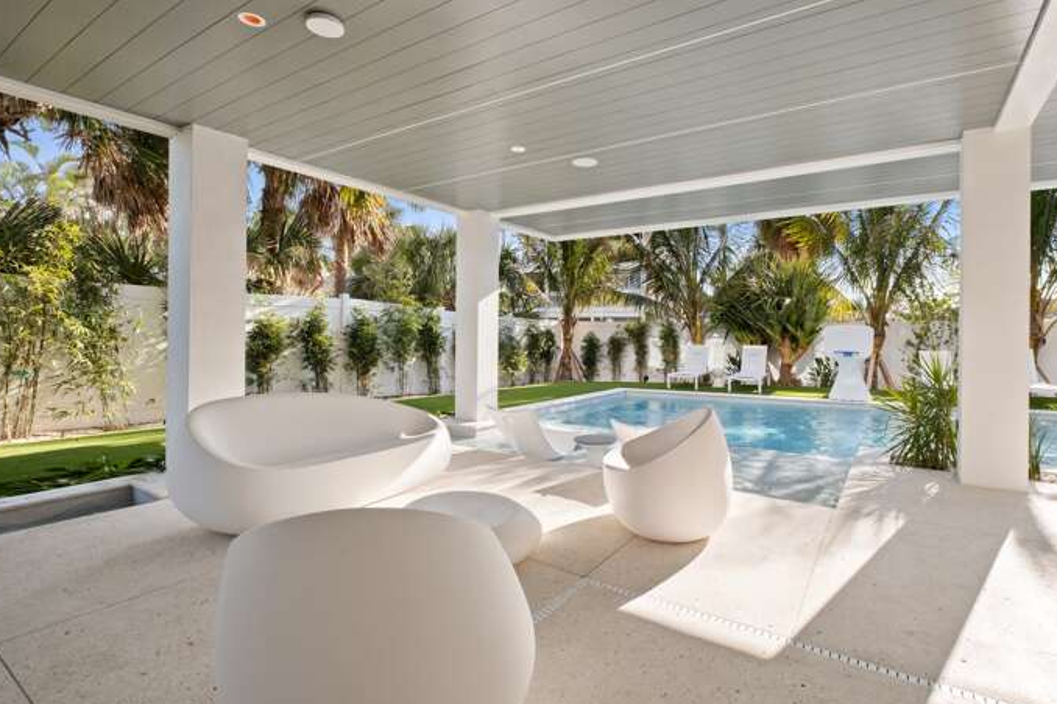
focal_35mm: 17
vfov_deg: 70.4
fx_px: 499
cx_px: 577
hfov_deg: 93.0
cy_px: 336
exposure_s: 1/125
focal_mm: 10
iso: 400
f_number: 9
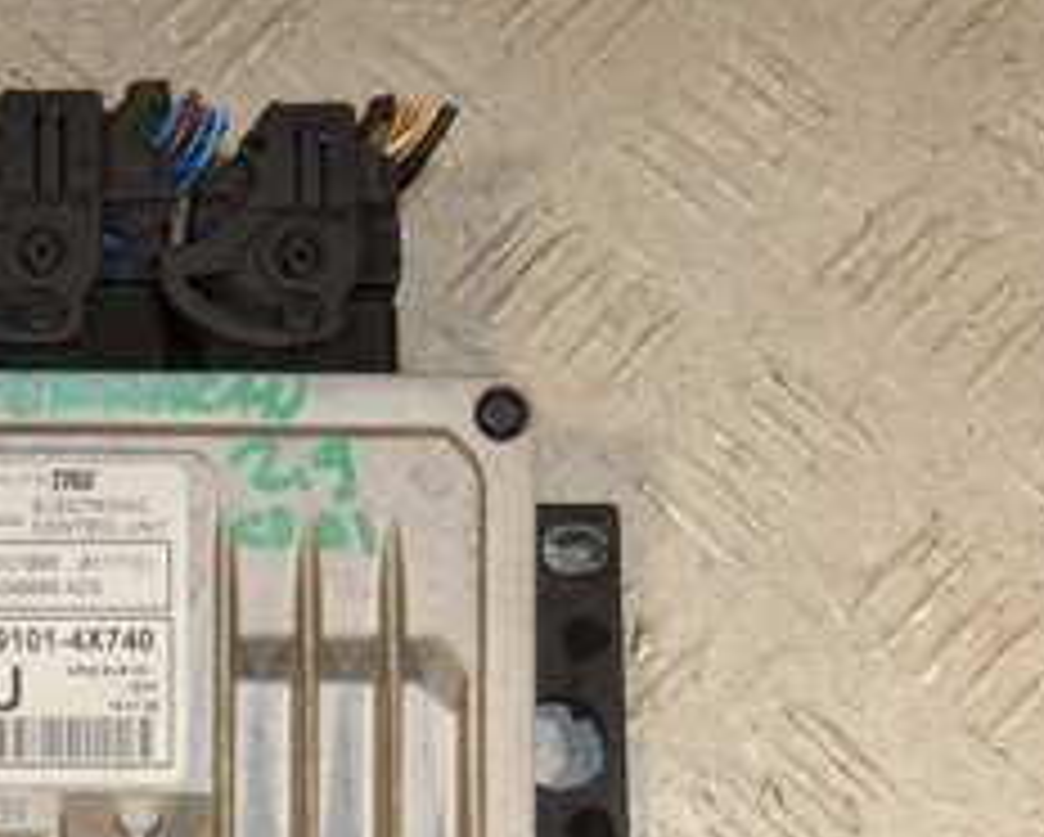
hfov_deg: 19.7
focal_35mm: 93
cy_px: 765
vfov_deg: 16.3
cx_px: -112
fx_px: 2876
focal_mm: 24
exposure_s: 1/200
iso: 800
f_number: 7.1
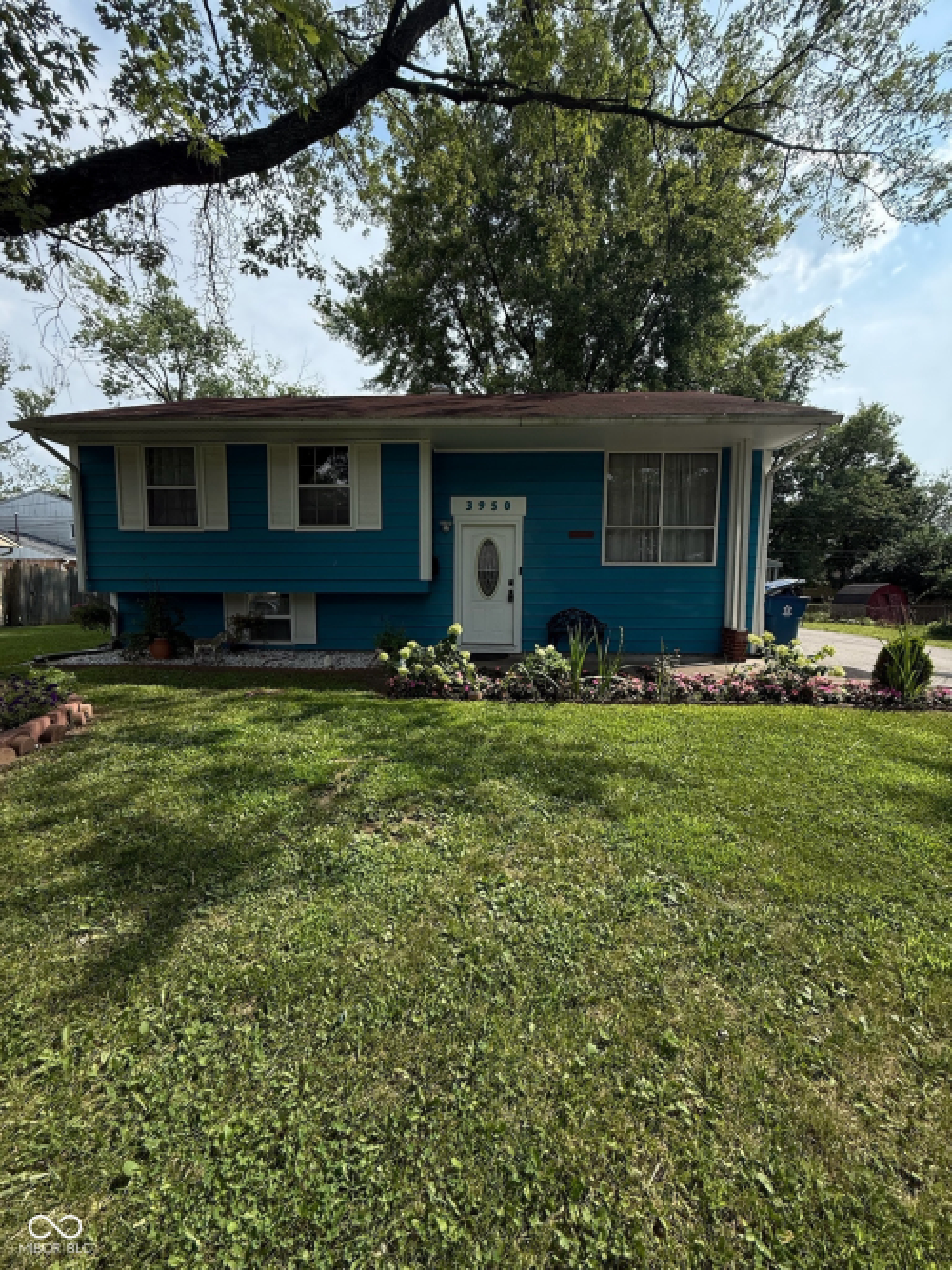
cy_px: 635
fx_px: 514
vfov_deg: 102.1
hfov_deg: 85.7
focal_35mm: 14
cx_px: 476
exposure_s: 1/1431
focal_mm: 2.22
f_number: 2.2
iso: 64
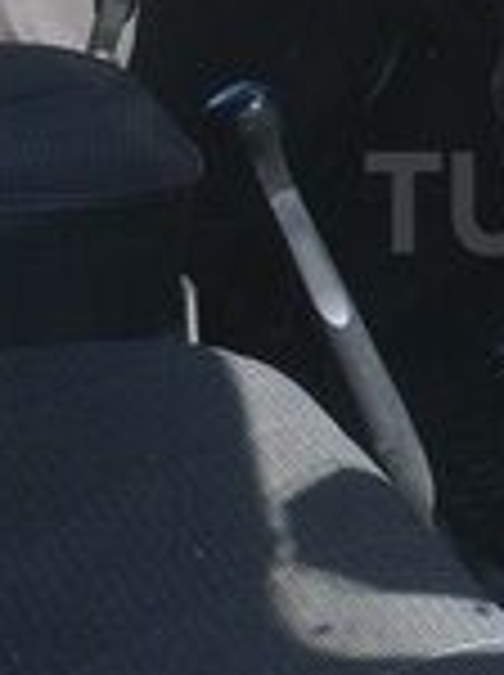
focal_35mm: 96
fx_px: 1869
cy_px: 202
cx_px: 711
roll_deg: +1.8
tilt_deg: -25.1
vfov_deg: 20.4
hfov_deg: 14.5
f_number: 2.2
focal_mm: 4.15
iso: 32
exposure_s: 1/363
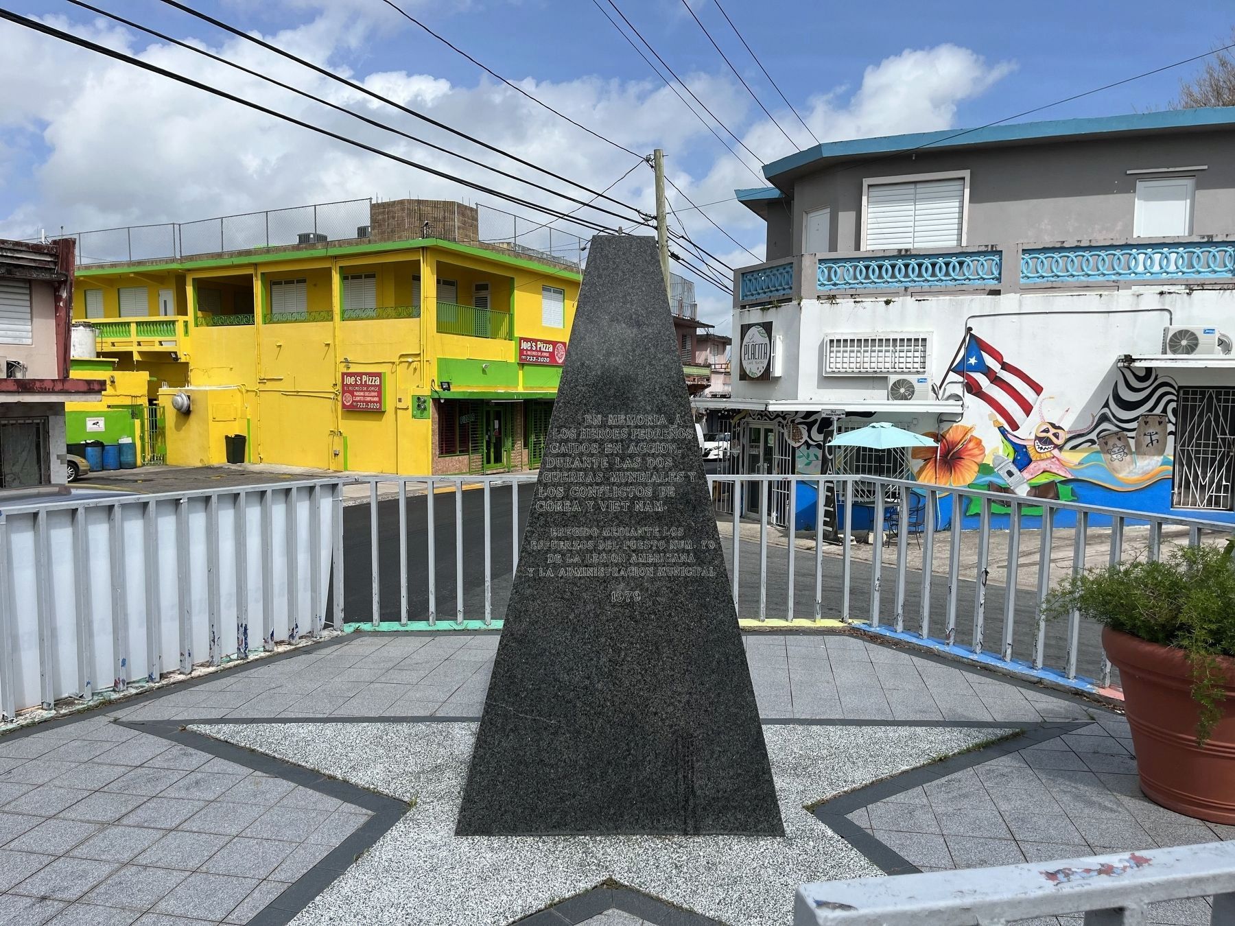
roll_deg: +0.1
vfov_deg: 53.1
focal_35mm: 26
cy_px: 463
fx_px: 928
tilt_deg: -3.8
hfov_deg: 67.3
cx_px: 618
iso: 50
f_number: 1.6
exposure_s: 1/5076
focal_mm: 5.1
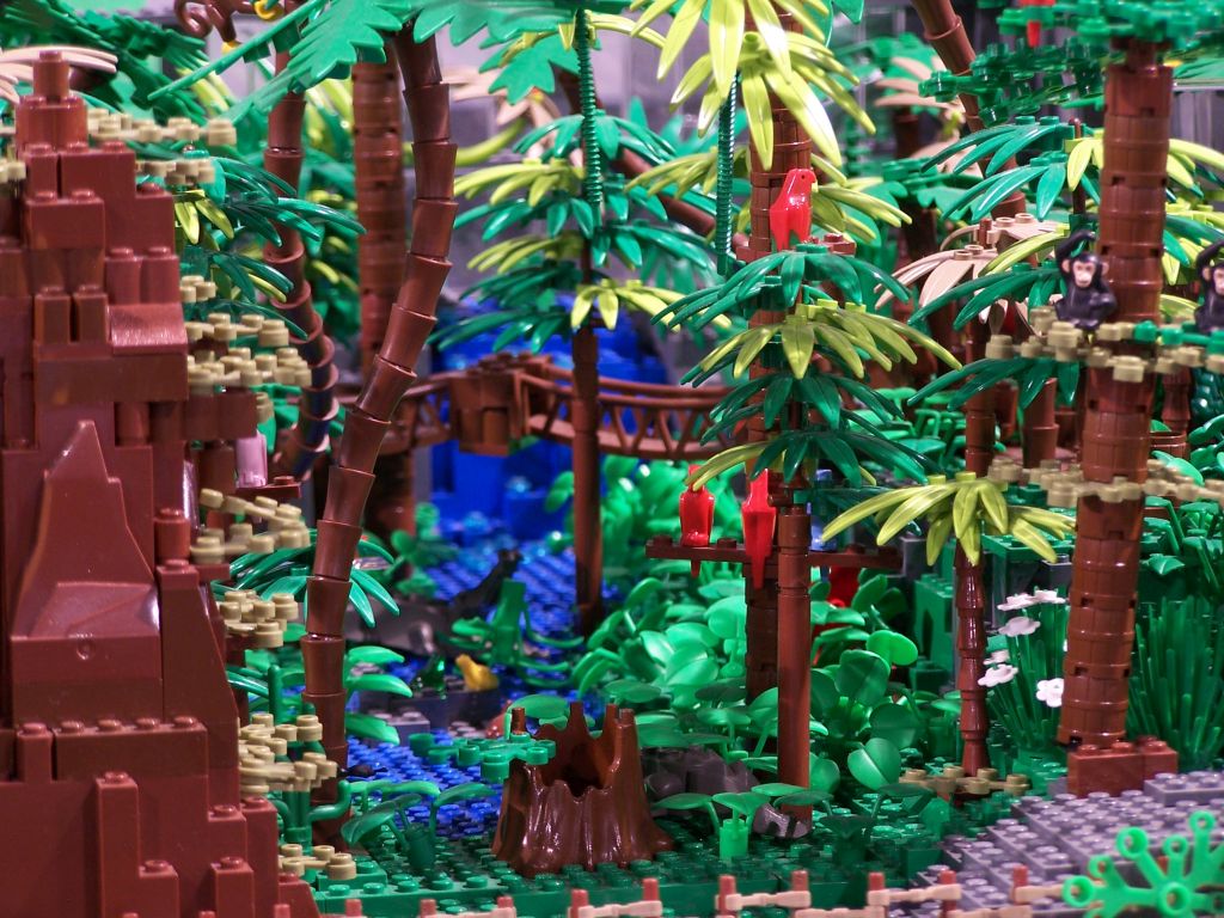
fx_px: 5976
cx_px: 612
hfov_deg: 11.7
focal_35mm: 169
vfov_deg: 8.8
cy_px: 459
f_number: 3.2
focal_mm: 28
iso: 80
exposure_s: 1/2
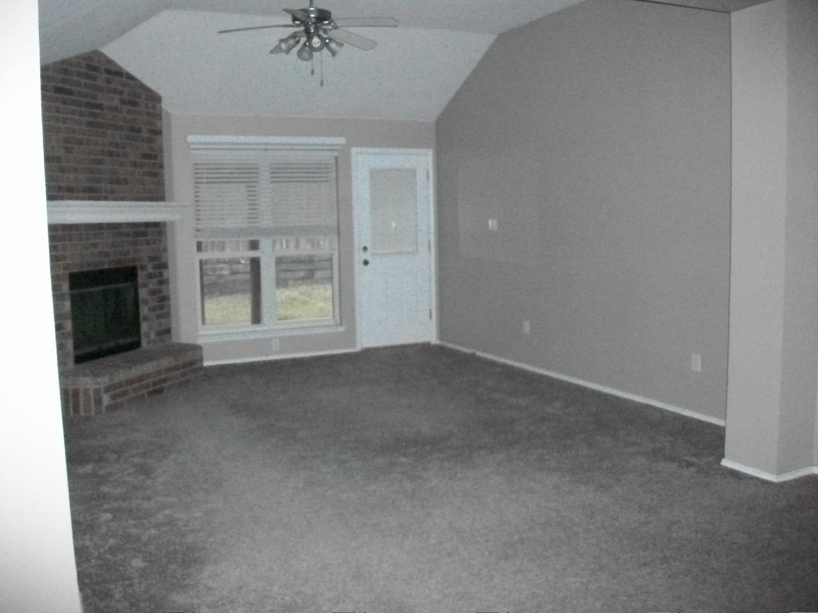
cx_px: 409
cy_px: 306
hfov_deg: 56.8
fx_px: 756
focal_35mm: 32
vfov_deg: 44.2
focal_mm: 5.7
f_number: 2.8
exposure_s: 1/500
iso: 800
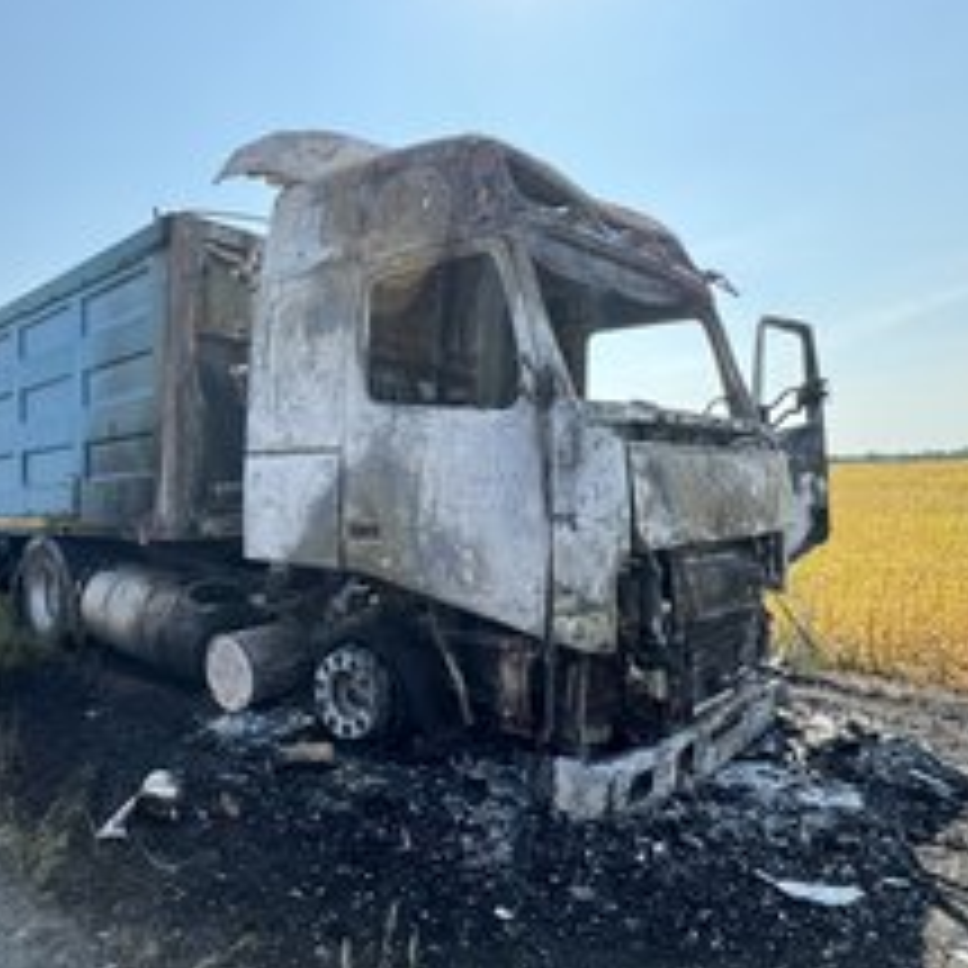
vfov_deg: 67.2
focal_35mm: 23
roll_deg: +2.4
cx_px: 297
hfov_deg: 64.9
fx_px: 728
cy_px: 500
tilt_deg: +0.8
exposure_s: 1/501
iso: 40
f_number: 2.2
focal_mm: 2.22
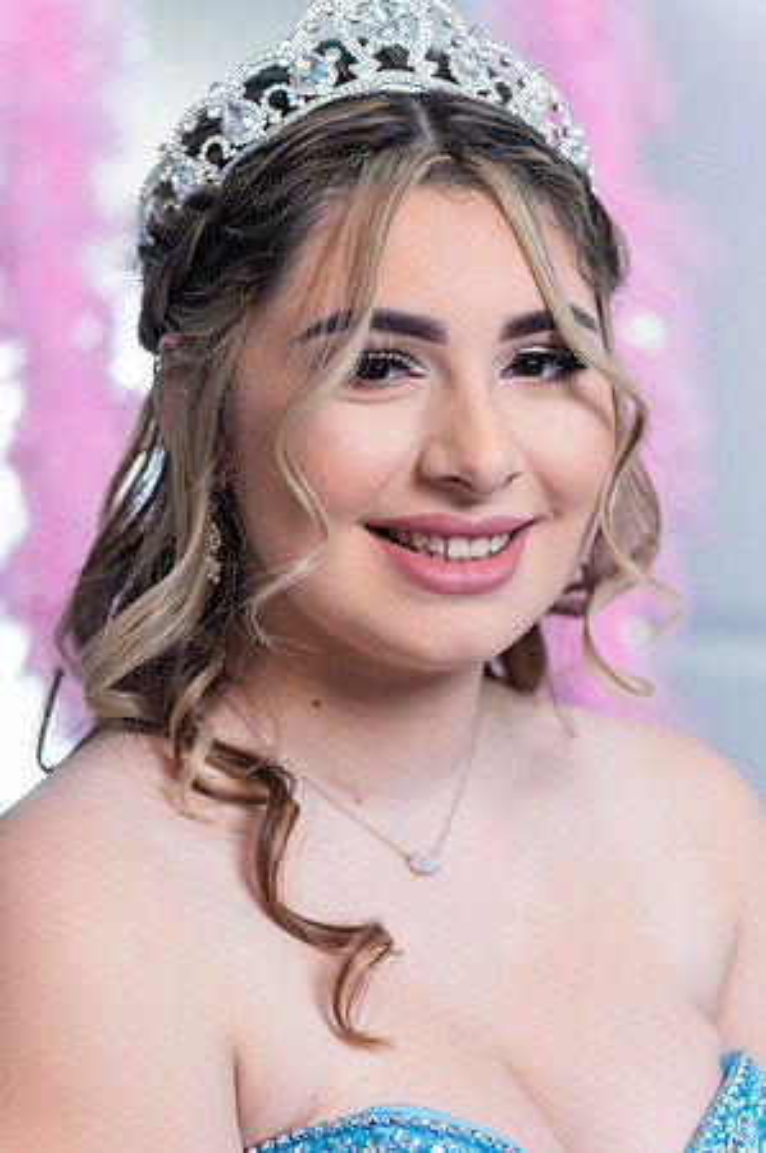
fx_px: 3359
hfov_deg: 13.0
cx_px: 383
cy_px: 576
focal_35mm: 105
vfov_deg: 19.5
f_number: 5
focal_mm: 105
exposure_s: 1/160
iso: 400
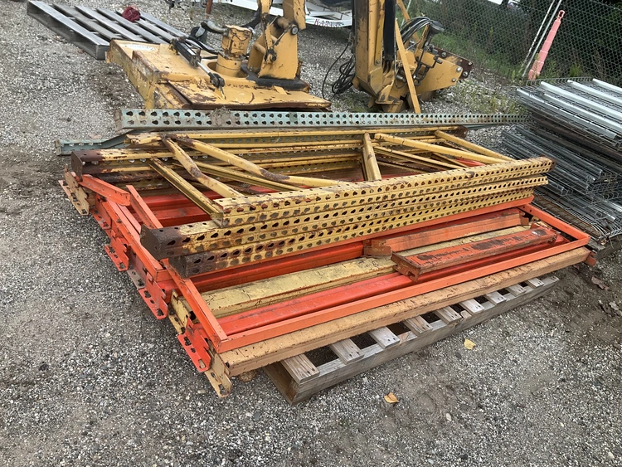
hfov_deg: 61.6
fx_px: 521
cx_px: 311
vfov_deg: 48.3
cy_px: 234
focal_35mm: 29
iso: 20
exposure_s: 1/218
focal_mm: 3
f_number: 1.8
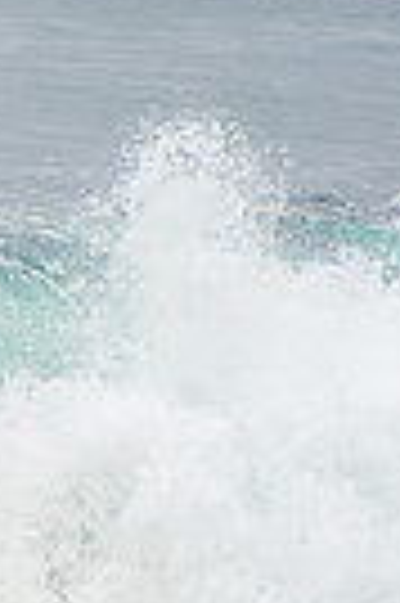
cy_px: 551
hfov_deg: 0.5
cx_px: -818
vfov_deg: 0.8
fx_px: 43442
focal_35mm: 2600
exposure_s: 1/1250
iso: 450
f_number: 5.6
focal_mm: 400
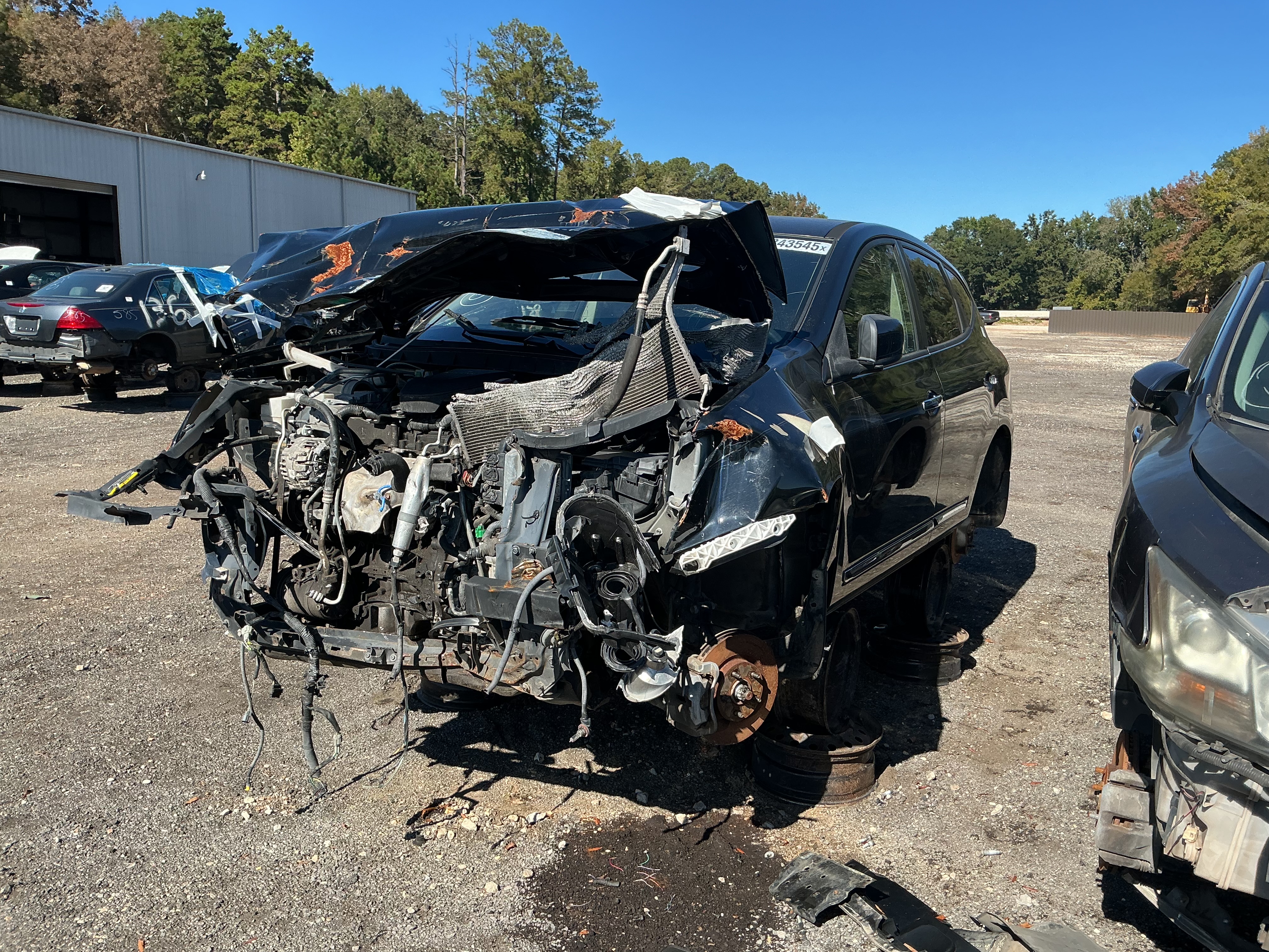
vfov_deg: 48.2
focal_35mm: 29
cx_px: 634
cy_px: 476
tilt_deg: -9.2
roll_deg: -0.5
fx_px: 1063
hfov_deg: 61.7
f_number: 1.8
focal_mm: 3
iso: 25
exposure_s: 1/1035
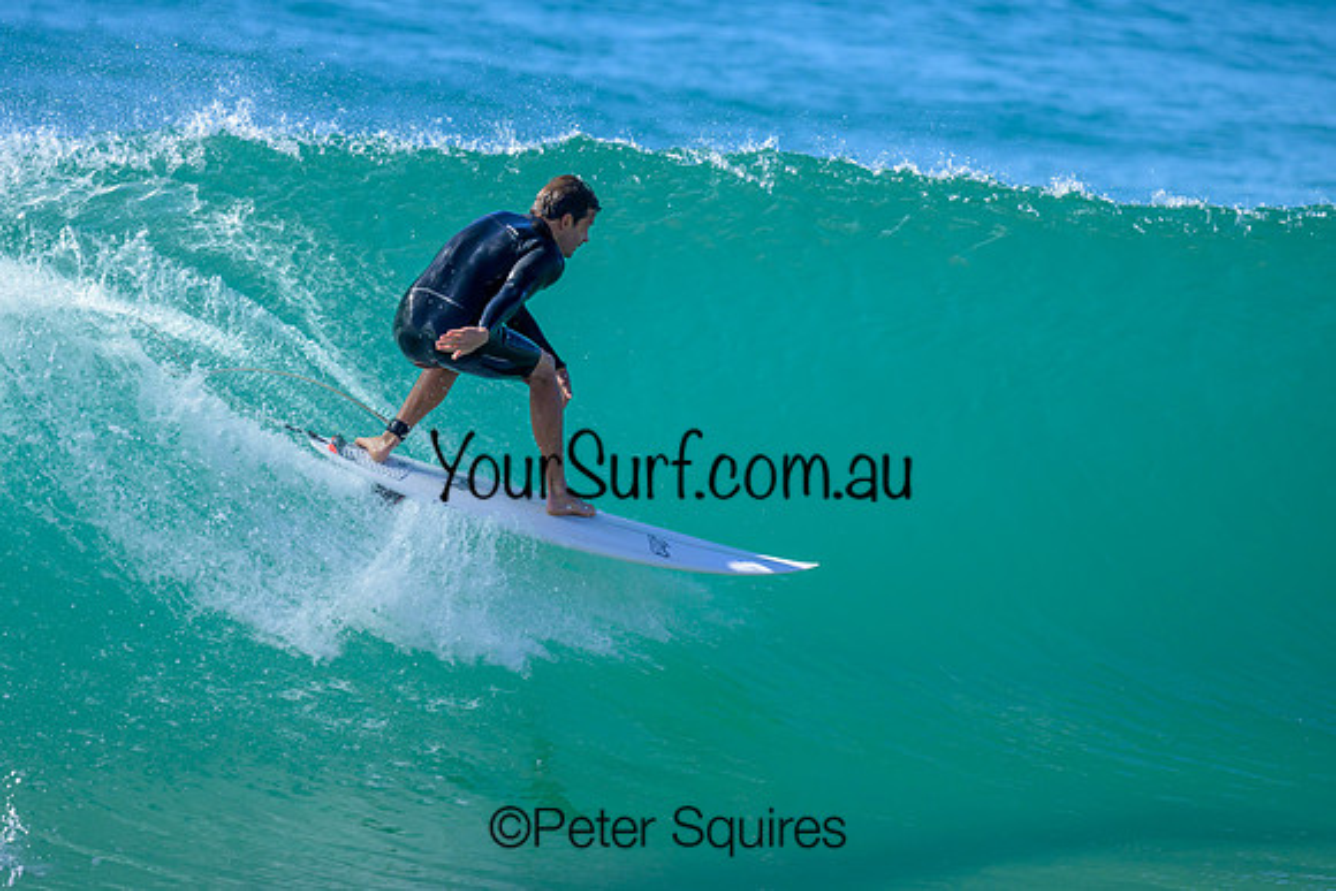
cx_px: 504
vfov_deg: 1.4
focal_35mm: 997
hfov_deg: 2.1
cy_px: 378
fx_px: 36989
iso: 500
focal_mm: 800
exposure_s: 1/2000
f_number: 6.3
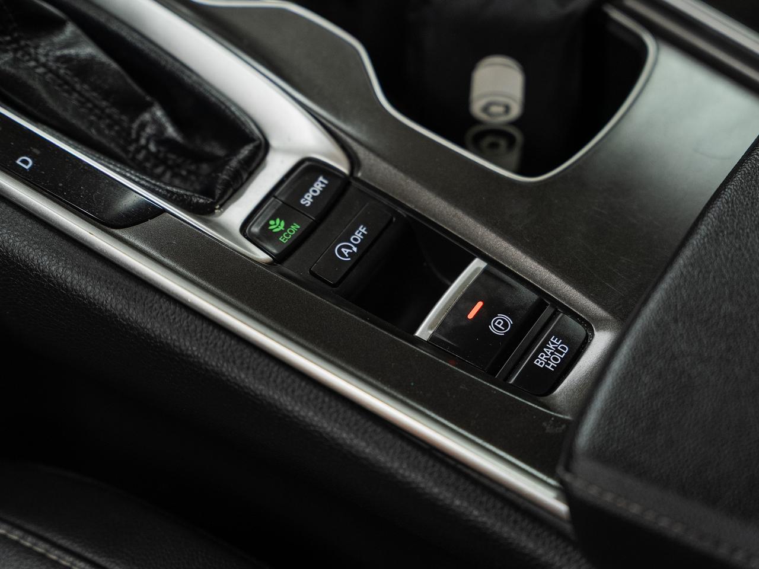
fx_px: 1869
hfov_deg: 23.0
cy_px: 295
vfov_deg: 17.3
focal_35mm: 85
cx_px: 405
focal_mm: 70
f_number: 3.2
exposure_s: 1/40
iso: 800
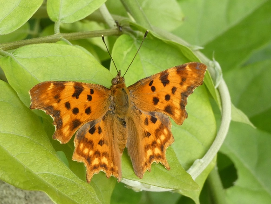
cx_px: 130
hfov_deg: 12.7
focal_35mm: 155
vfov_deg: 9.6
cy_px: 107
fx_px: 1214
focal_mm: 25.2
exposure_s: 1/80
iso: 250
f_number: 5.3
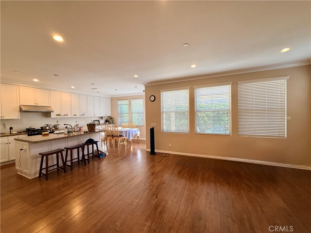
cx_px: 156
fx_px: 126
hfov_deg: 102.1
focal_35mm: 14
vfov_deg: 85.7
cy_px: 116
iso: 160
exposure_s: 1/120
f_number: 2.2
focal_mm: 2.22
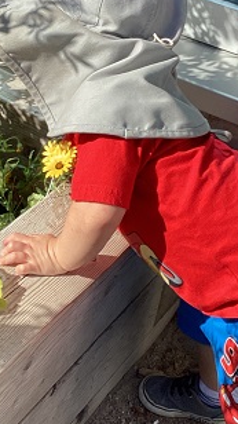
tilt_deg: -37.3
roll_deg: -6.4
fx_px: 820
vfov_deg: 29.0
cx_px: 73
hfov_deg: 16.5
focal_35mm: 73
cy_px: 226
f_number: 2.4
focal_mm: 3.3
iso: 25
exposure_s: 1/570
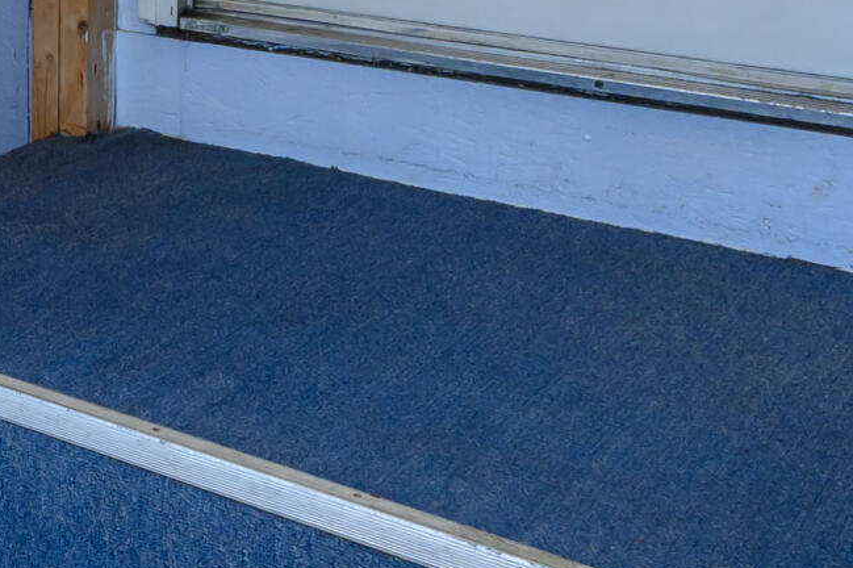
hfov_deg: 20.3
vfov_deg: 16.8
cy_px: -277
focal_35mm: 74
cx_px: -644
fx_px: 1752
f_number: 11
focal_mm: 16
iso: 900
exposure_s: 1/80
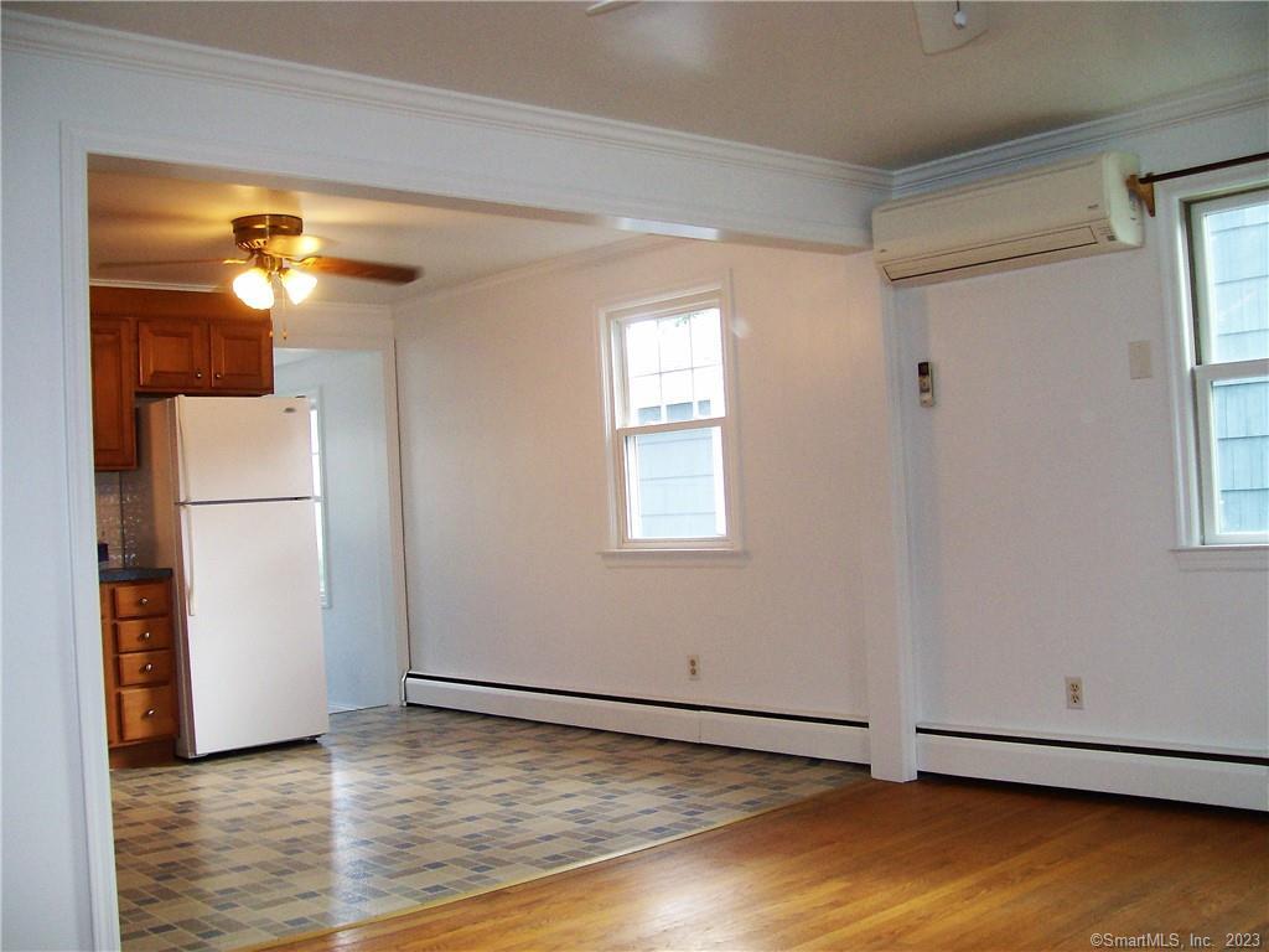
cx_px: 634
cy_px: 476
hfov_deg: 51.4
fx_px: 1320
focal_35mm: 36
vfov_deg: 39.7
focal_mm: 6
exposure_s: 1/68.7
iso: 140
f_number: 2.7
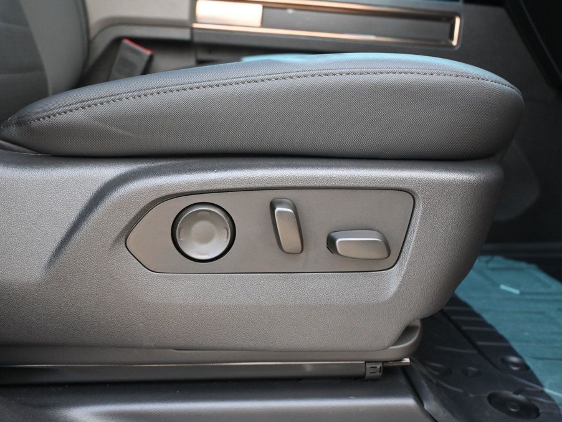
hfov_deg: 51.3
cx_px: 252
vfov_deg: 39.7
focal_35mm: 36
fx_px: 585
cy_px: 210
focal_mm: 22
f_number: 4
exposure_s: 1/125
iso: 800
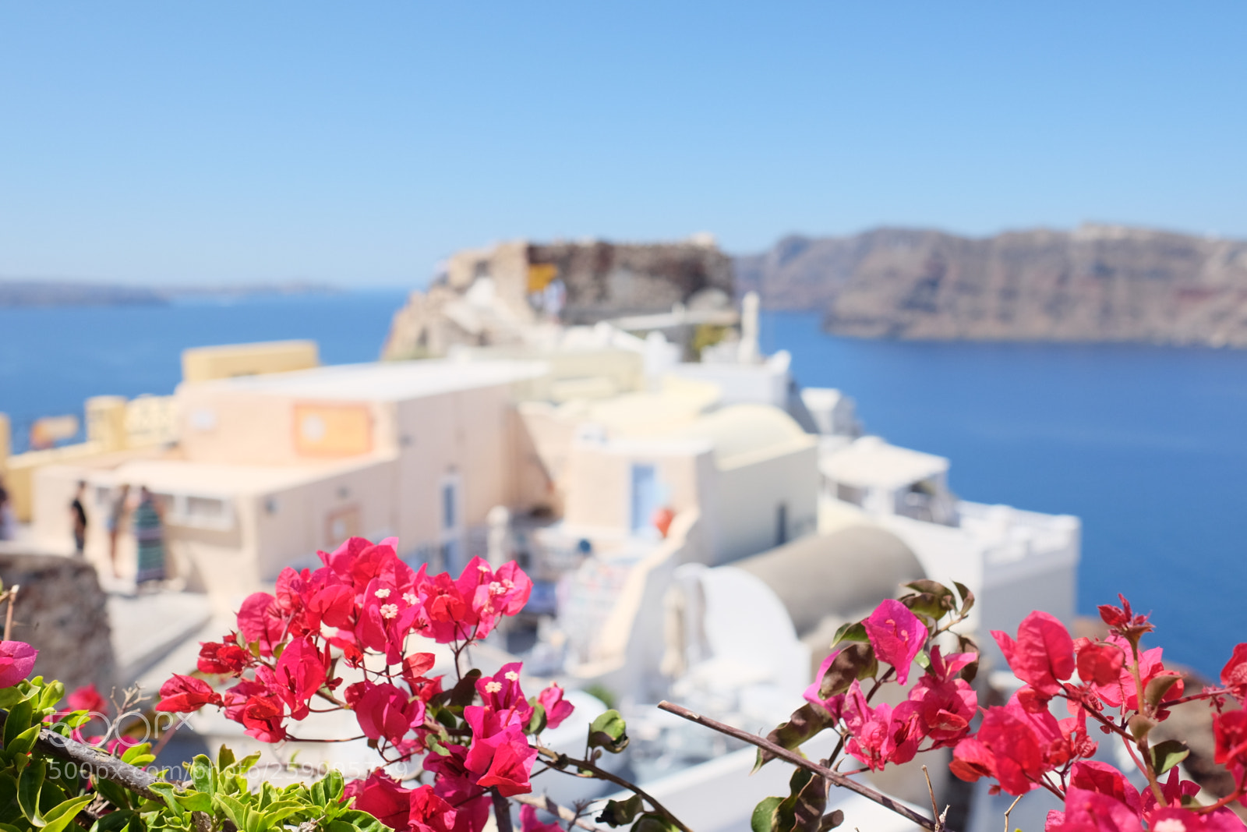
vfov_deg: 37.9
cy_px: 416
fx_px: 1212
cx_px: 624
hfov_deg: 54.4
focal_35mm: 35
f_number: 4.5
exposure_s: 1/500
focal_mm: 23
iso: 800
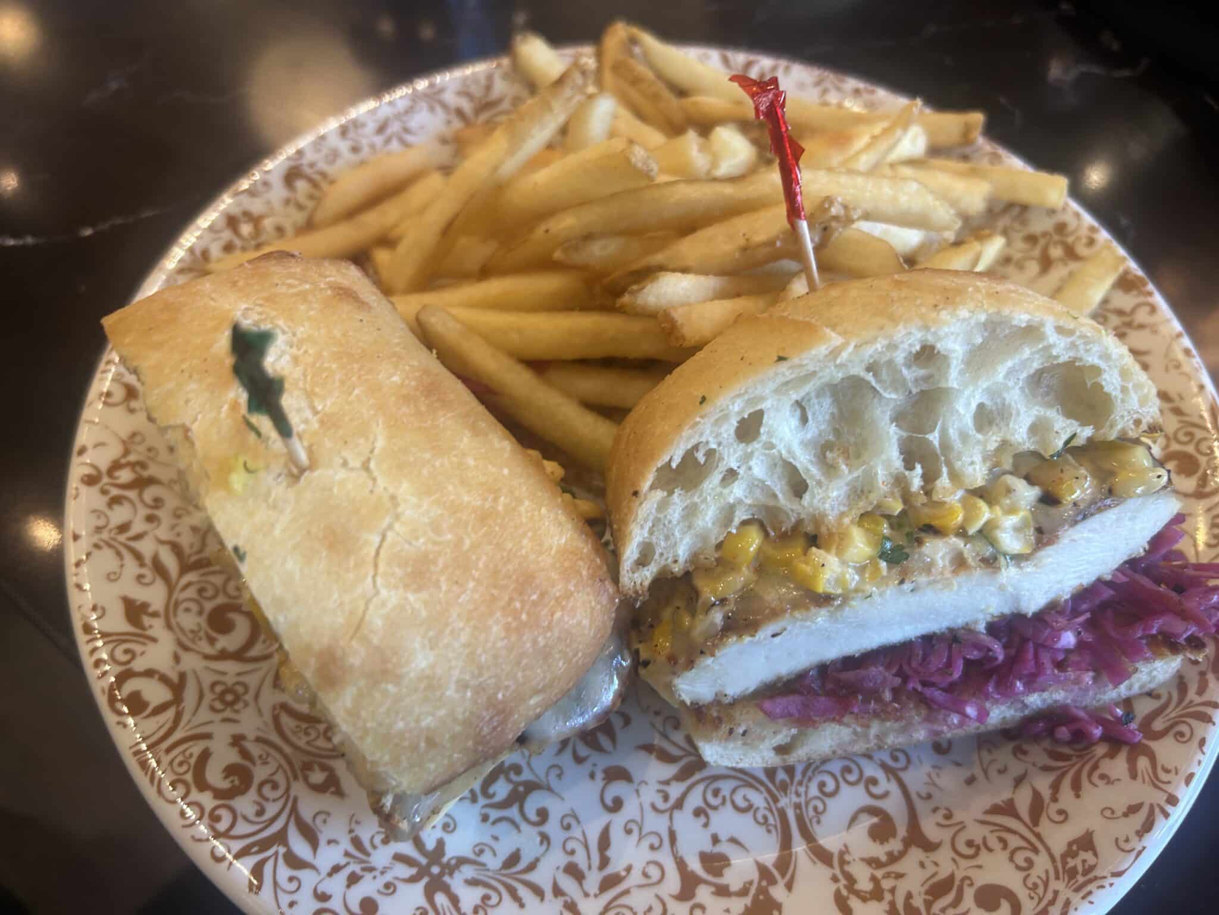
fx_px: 916
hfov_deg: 67.3
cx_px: 610
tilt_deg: -56.9
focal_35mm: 26
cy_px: 458
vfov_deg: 53.1
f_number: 1.5
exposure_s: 1/60
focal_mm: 5.7
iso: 80
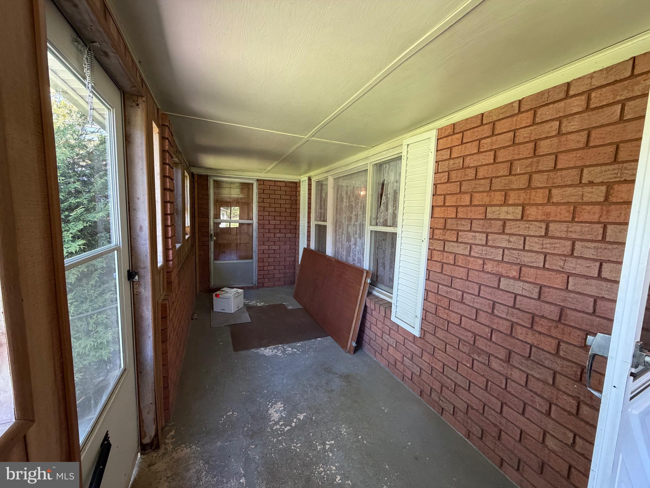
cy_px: 244
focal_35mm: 14
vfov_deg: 85.7
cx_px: 325
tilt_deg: -6.9
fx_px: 263
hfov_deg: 102.1
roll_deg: -1.4
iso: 320
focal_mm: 2.22
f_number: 2.2
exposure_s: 1/88
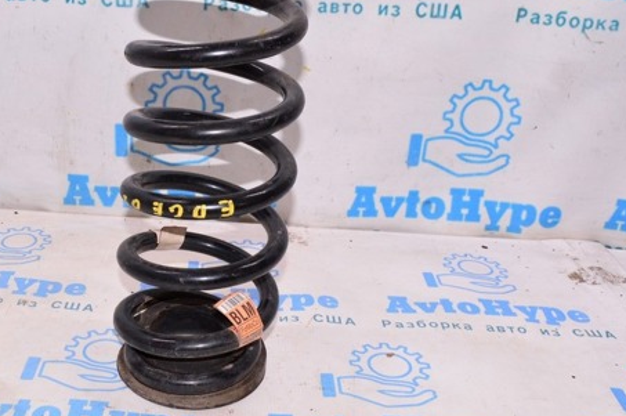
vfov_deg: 27.6
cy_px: 191
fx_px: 846
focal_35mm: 49
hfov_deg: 40.2
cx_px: 221
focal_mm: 23
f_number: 8
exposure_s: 1/125
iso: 1600
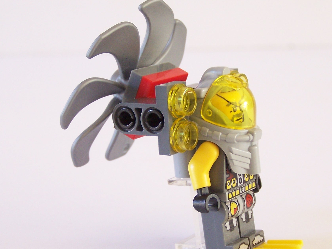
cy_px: 145
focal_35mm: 103
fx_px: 988
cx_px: 198
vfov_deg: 14.4
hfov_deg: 19.1
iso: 200
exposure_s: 1/20
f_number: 3.2
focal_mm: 11.1
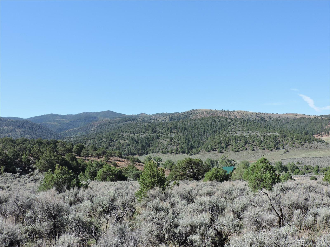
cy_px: 124
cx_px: 165
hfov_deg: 43.9
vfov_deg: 33.6
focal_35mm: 43
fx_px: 410
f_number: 3.4
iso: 100
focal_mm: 7.7
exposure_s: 1/640
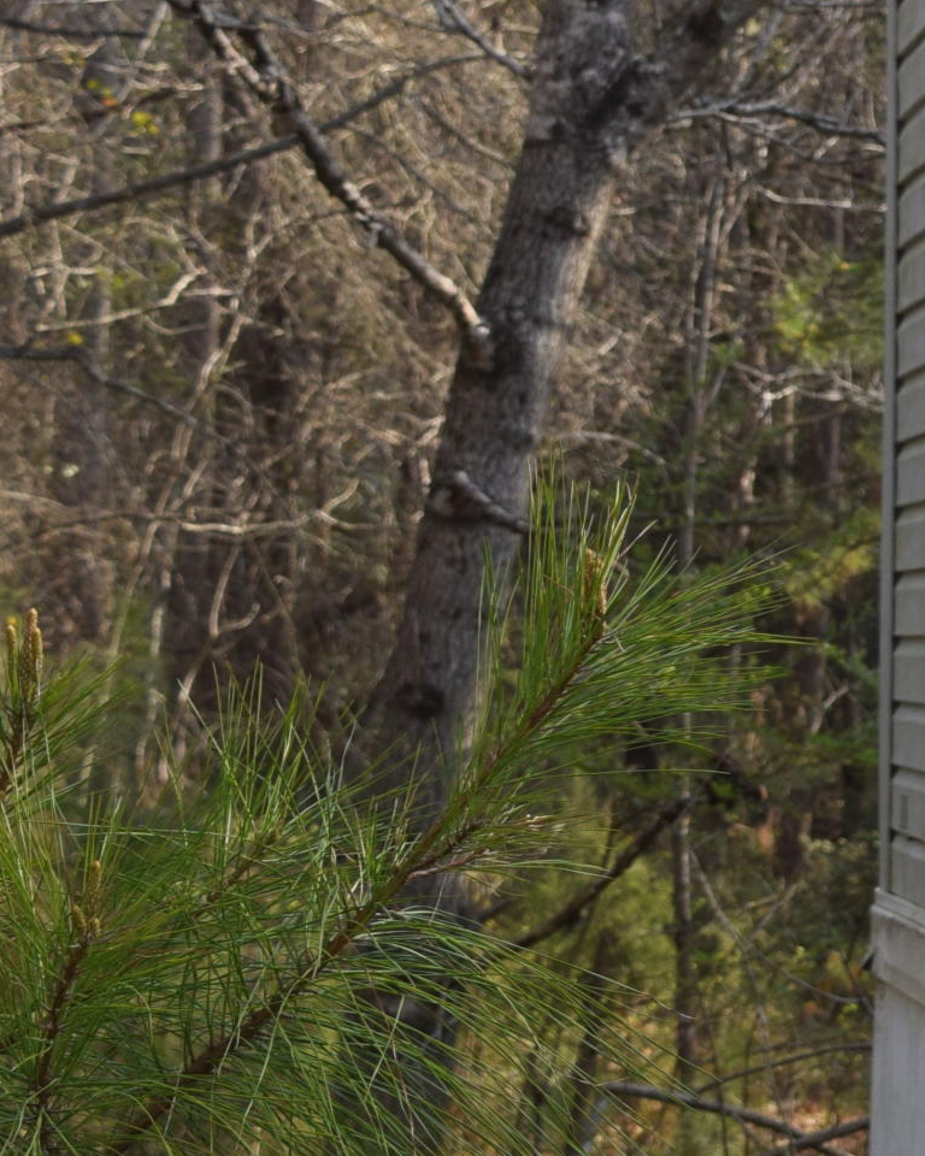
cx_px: 1793
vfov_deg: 12.2
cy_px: 632
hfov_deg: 9.2
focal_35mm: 158
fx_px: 5407
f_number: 8
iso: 280
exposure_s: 1/250
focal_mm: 36
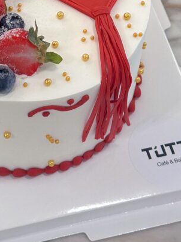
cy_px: -18
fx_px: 851
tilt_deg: -52.0
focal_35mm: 122
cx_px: 28
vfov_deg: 15.7
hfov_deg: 12.1
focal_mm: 6.86
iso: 160
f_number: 1.78
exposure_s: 1/50
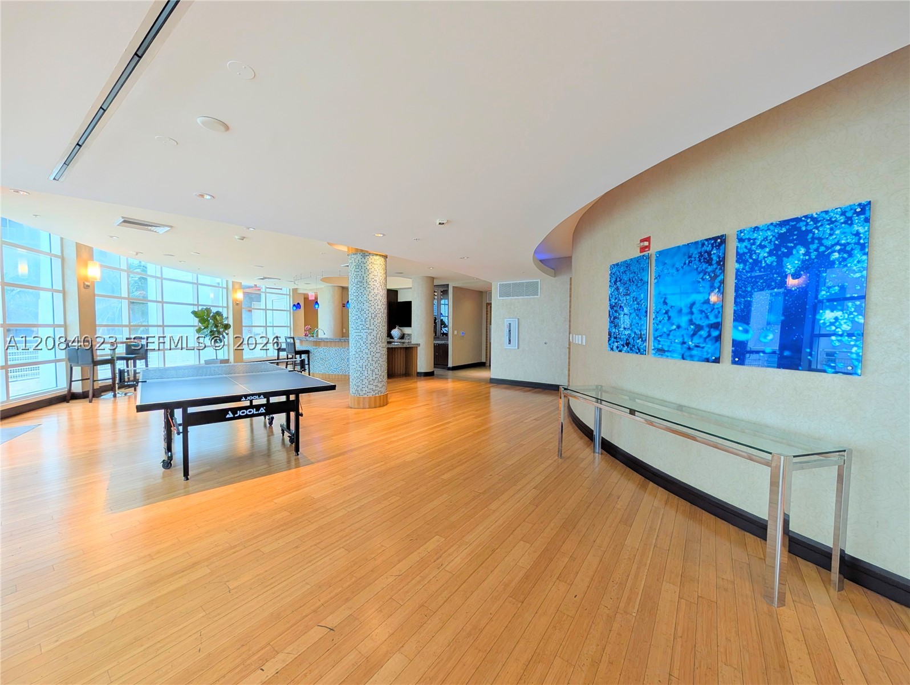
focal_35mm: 12
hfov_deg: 110.5
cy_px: 342
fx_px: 316
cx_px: 455
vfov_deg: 94.6
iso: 68
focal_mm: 2.02
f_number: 1.7
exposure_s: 1/60
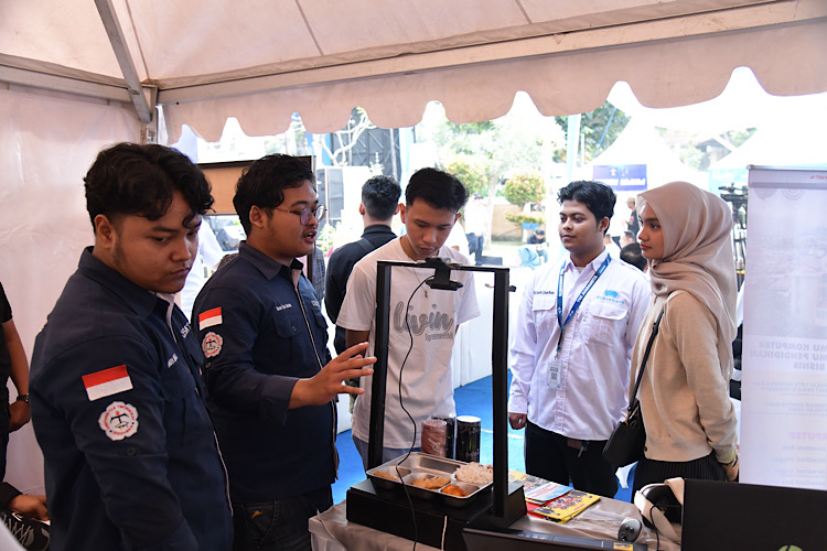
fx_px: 712
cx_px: 414
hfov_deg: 60.3
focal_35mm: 31
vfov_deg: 42.3
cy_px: 276
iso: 4000
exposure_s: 1/400
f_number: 5
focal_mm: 31
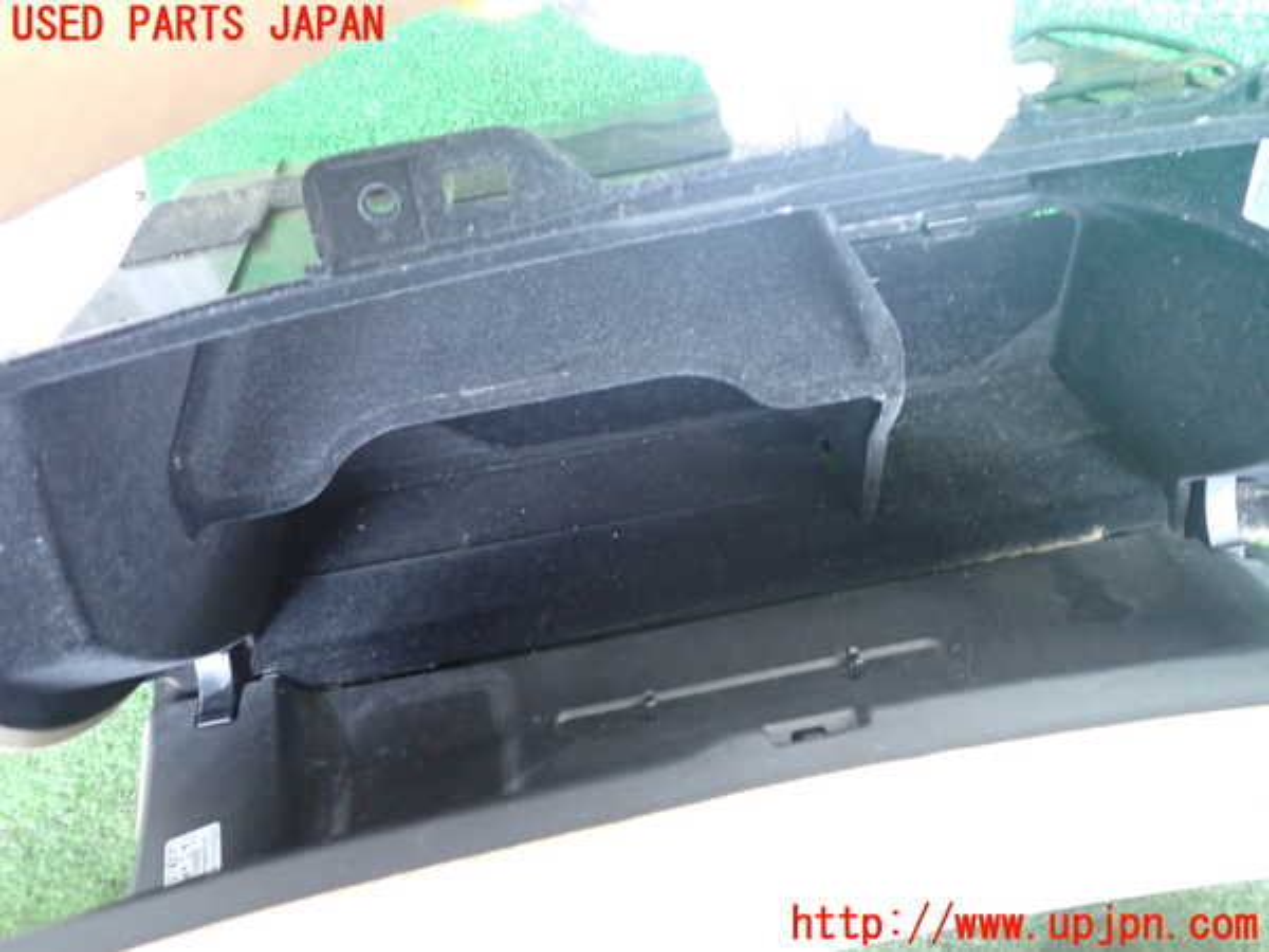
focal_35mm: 30
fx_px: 1100
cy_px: 476
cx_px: 634
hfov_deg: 60.0
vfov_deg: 46.8
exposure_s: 1/30
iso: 640
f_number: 2.3
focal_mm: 5.4
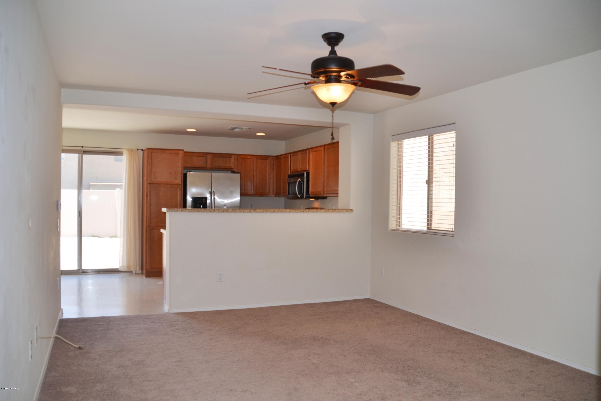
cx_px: 300
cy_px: 200
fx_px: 451
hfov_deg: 67.4
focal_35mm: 27
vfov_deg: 47.9
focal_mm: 18
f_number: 4
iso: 125
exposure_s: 1/125
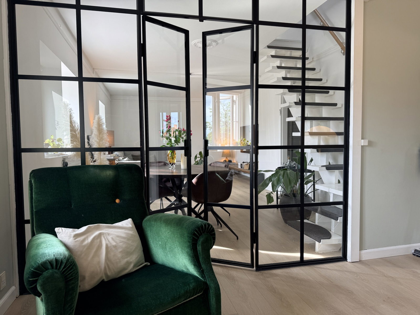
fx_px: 291
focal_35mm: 24
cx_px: 210
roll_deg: +0.1
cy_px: 158
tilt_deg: -2.2
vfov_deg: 56.8
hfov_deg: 71.6
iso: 100
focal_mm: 6.76
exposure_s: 1/111
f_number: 1.78
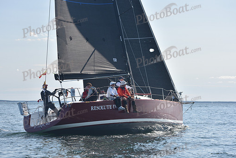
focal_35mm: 105
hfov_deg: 19.4
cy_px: 86
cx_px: 112
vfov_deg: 13.0
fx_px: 688
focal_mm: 92
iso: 250
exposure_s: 1/800
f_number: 5
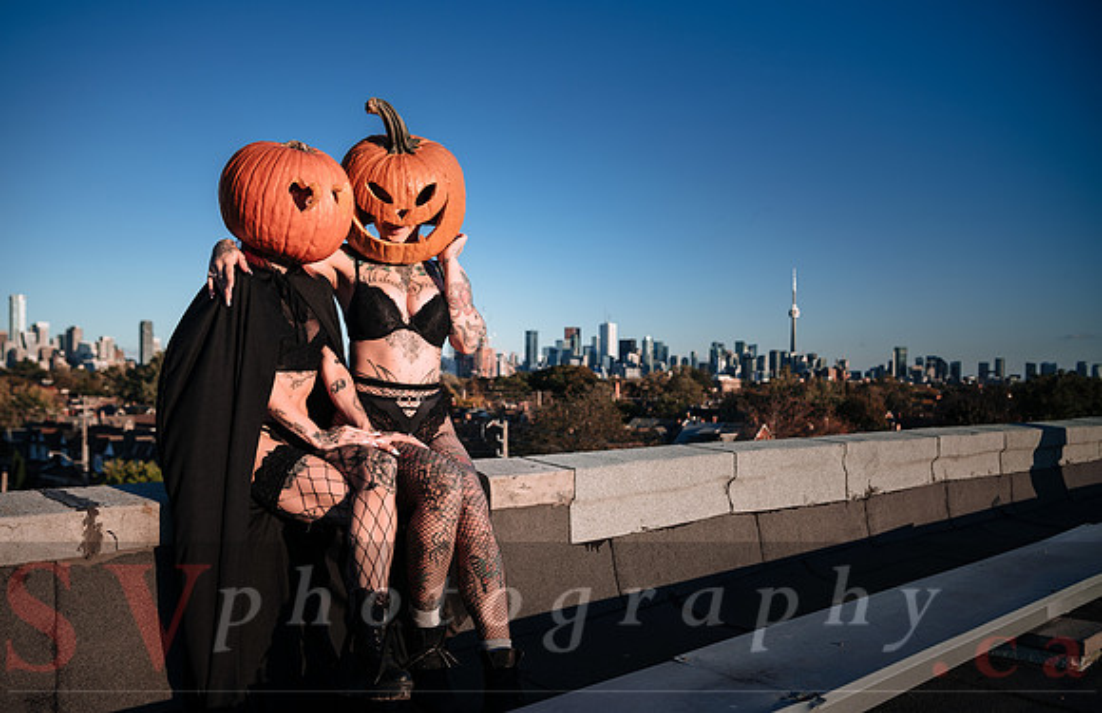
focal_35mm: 34
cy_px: 385
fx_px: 1042
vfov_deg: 37.7
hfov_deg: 55.7
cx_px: 520
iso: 64
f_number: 4
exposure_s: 1/320
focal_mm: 32
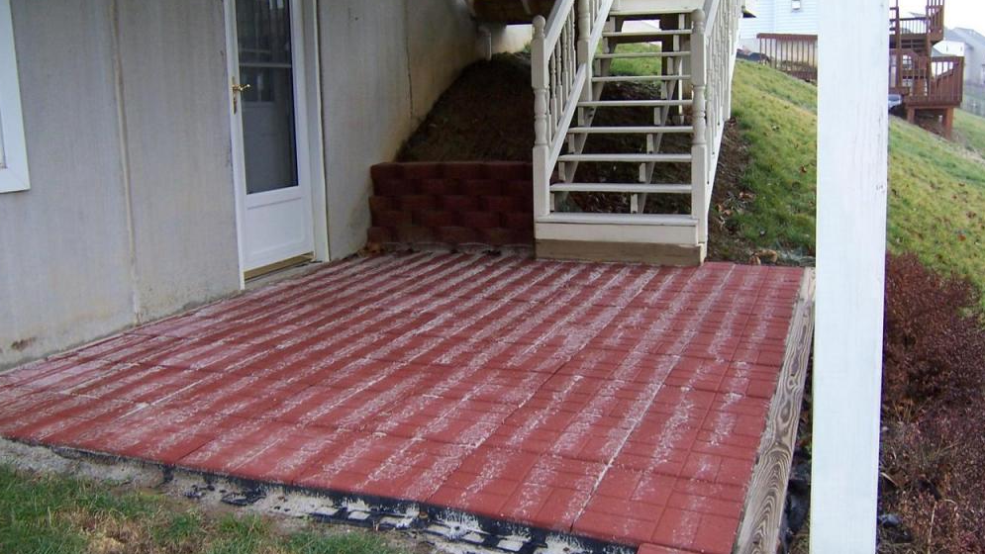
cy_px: 258
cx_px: 491
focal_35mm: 37
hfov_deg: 54.0
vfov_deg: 32.0
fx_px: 967
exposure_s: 1/60
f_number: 2.8
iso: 80
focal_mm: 5.5
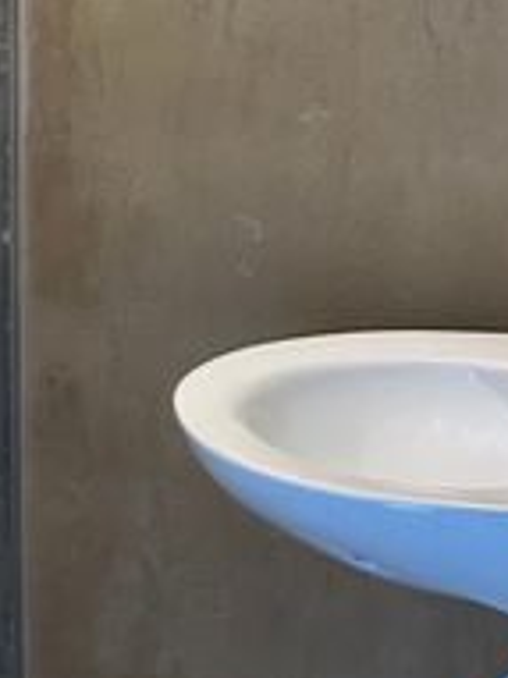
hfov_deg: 15.5
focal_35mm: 91
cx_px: -149
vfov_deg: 21.3
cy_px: 154
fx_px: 1783
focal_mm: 5.7
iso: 500
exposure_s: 1/60
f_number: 1.5
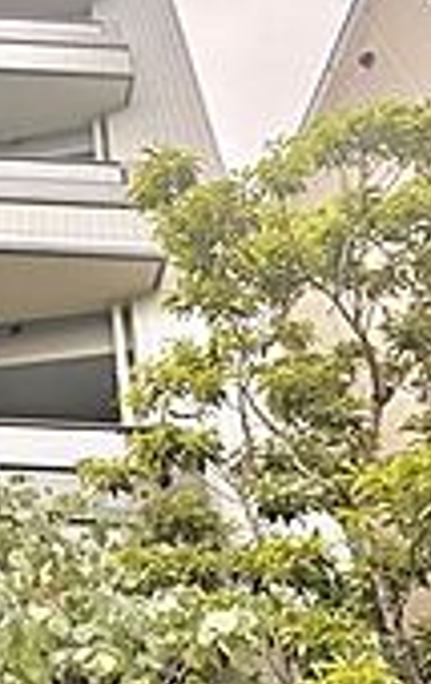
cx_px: 0
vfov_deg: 50.3
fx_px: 729
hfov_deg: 30.6
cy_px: 338
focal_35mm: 39
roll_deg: +2.2
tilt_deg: +37.1
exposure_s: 1/214
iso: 64
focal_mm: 2.22
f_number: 2.2
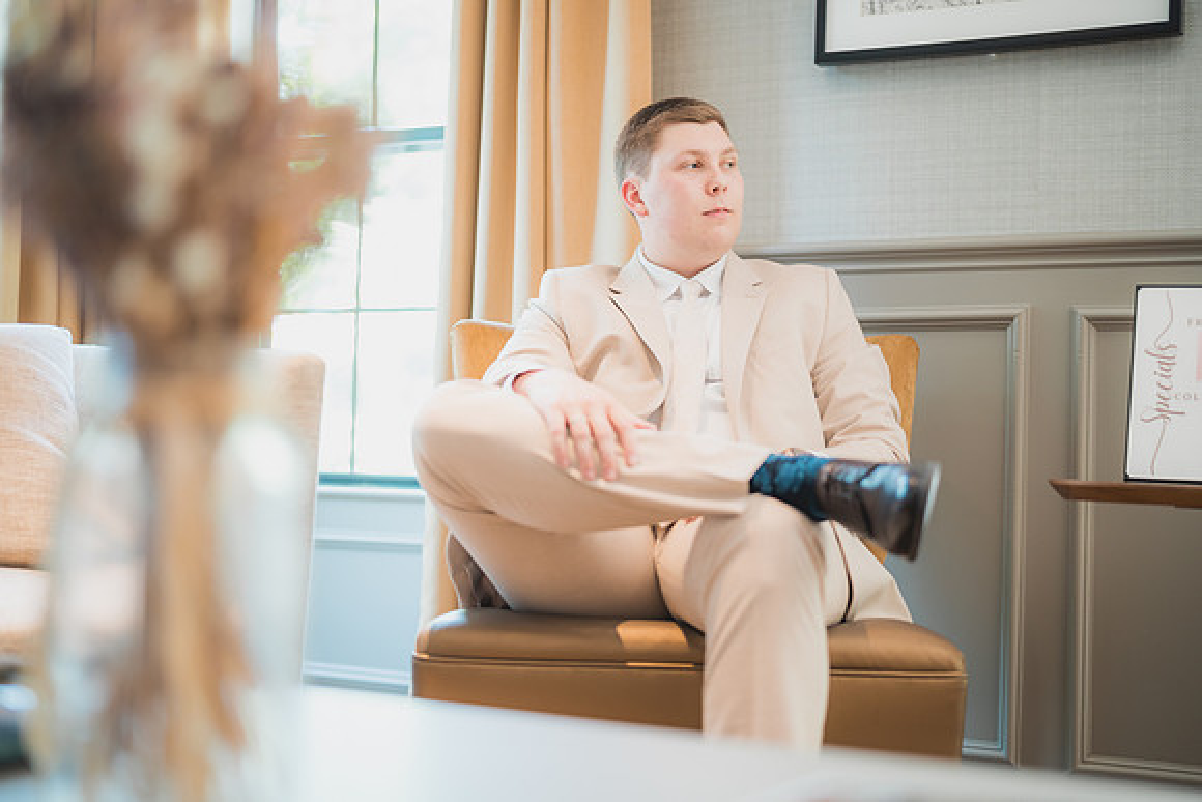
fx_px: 1670
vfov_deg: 27.0
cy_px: 401
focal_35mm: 50
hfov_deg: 39.6
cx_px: 601
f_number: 1.4
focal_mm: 50
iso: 200
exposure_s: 1/80
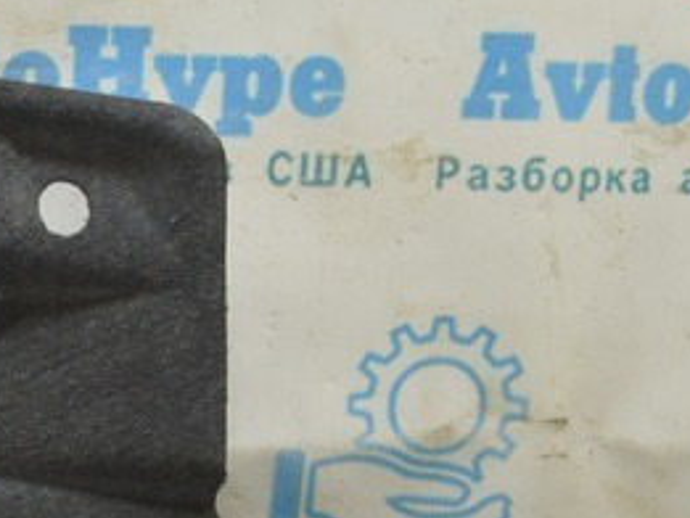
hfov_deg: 14.0
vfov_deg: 11.1
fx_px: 2590
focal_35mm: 130
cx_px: -418
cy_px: 678
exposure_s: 1/20
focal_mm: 23
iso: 400
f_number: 5.6
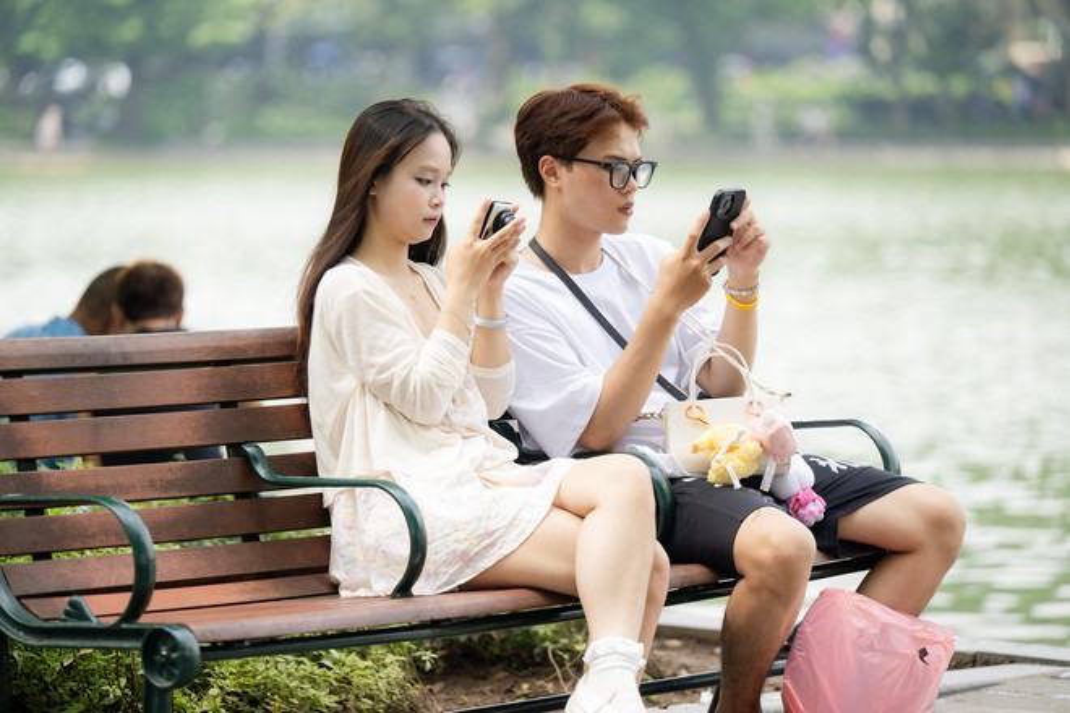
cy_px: 356
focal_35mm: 155
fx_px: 4607
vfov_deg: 8.9
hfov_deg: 13.2
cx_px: 535
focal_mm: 155
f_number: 3.5
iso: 320
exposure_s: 1/640
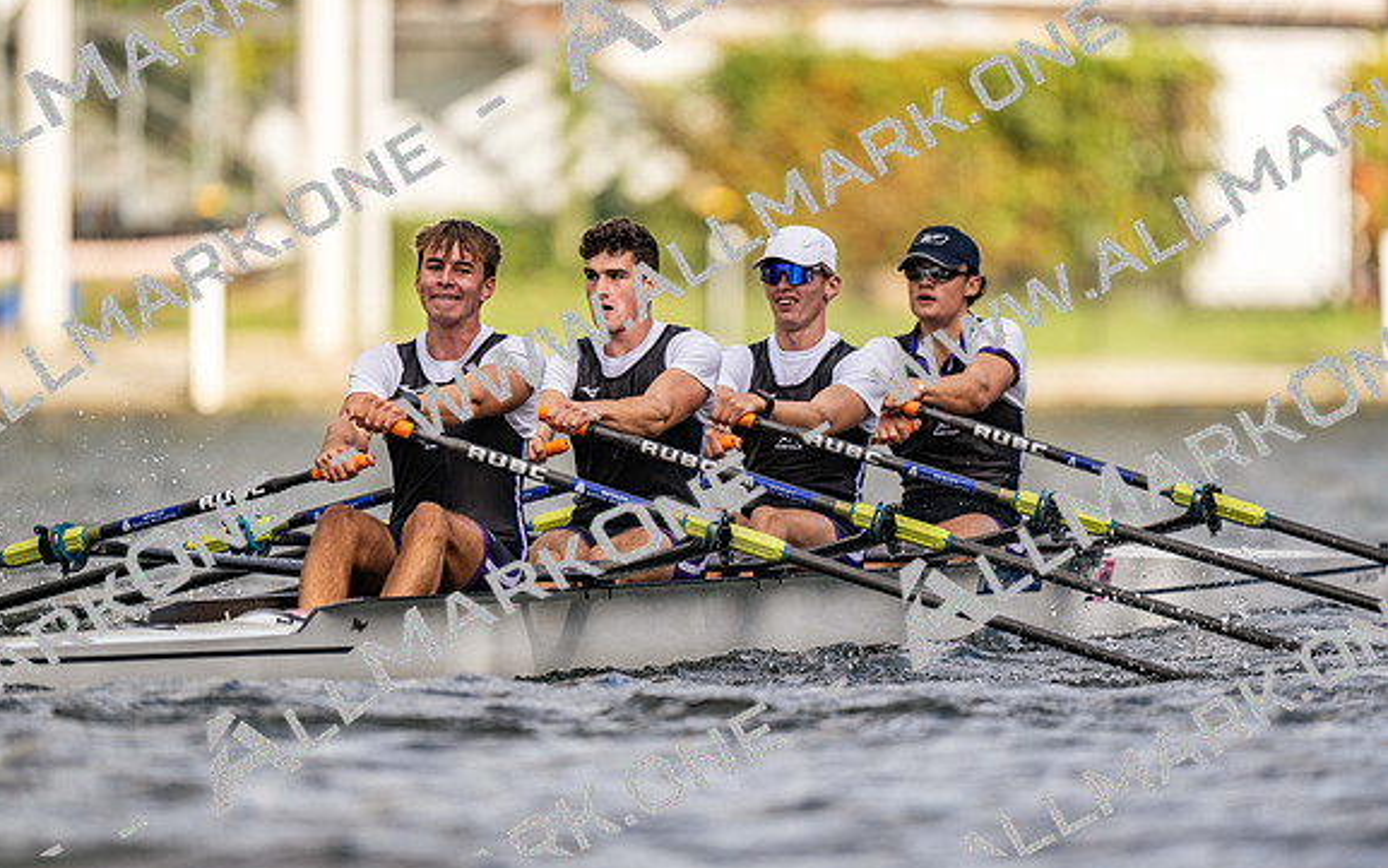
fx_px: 23233
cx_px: 693
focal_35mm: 614
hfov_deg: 3.4
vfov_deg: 2.1
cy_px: 445
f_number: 4
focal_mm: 600
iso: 250
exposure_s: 1/2500
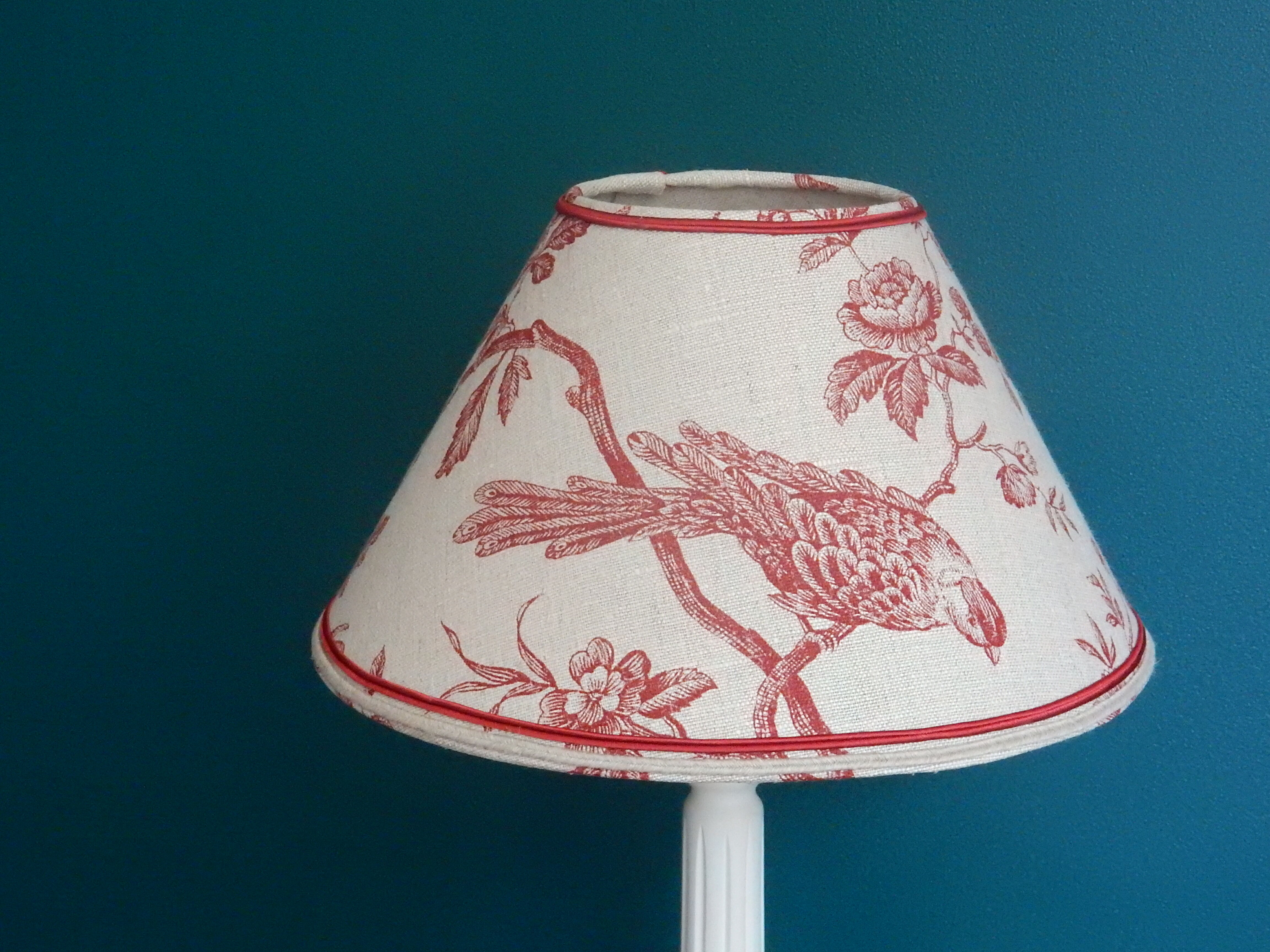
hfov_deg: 27.4
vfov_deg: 20.7
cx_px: 635
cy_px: 476
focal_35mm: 71
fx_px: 2605
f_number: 4.8
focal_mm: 12.6
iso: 1600
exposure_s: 1/40
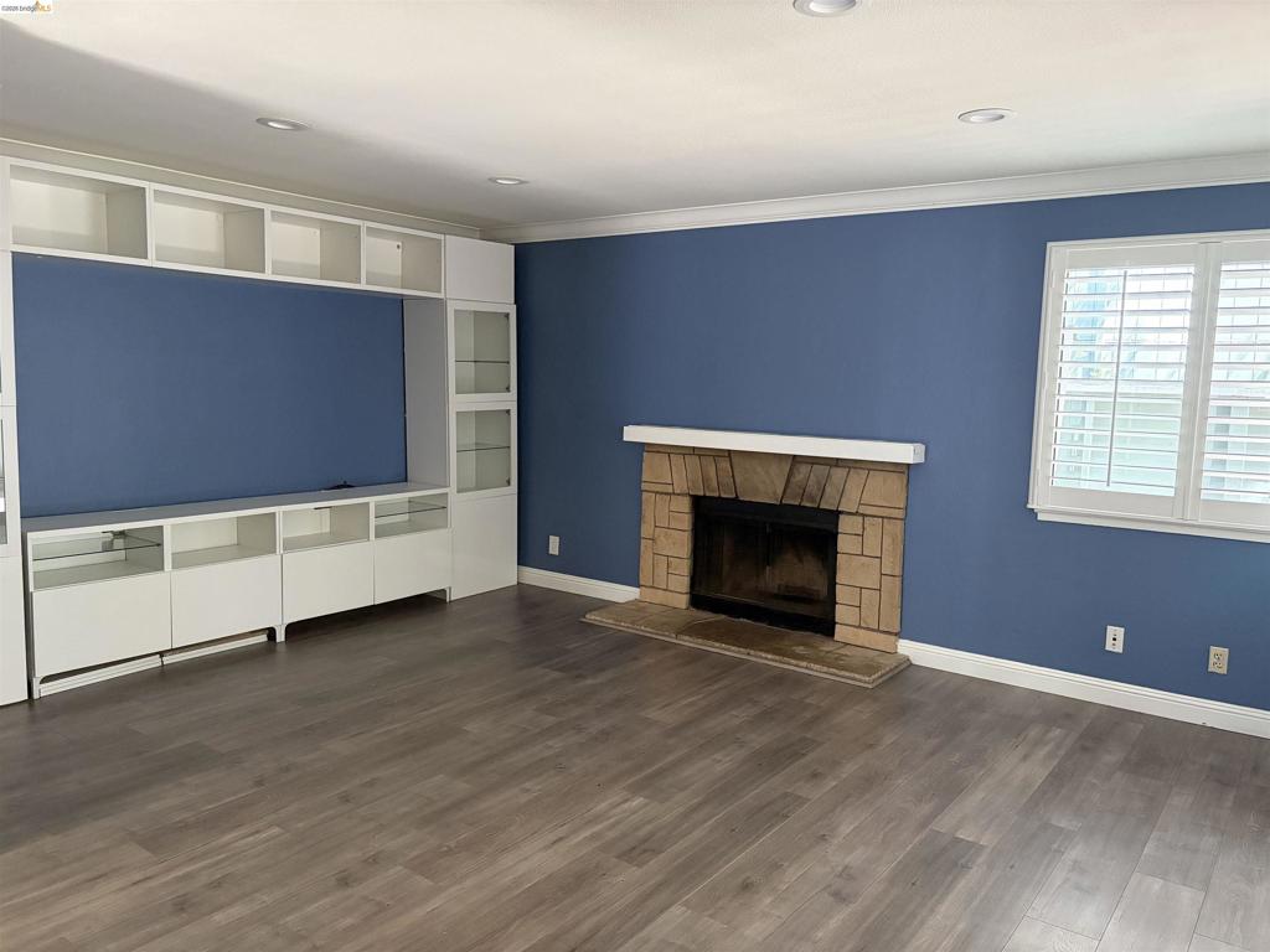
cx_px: 635
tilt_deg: -5.5
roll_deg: -0.6
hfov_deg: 67.3
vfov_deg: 53.1
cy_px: 476
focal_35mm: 26
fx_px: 954
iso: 500
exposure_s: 1/60
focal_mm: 5.96
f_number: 1.6
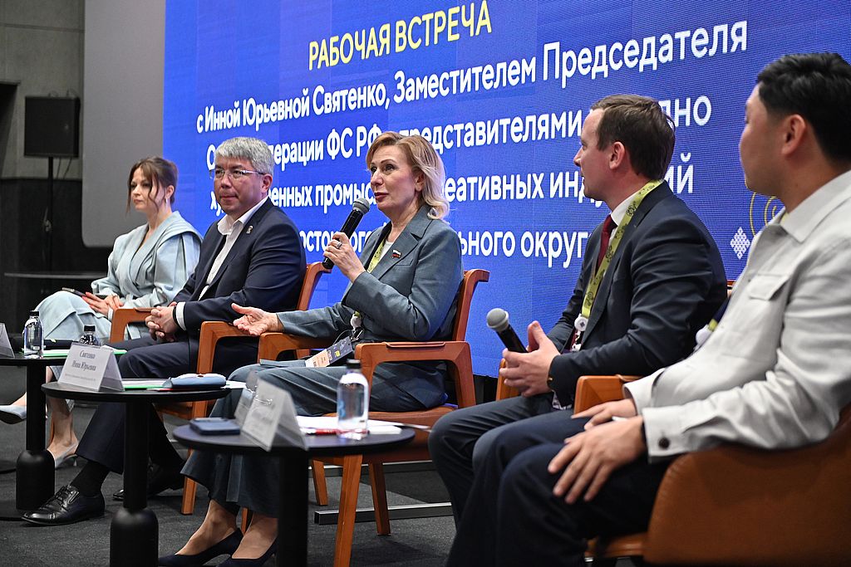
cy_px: 284
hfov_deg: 28.8
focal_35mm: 70
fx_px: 1655
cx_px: 426
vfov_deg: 19.5
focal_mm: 70
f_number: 2.8
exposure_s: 1/250
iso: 2500
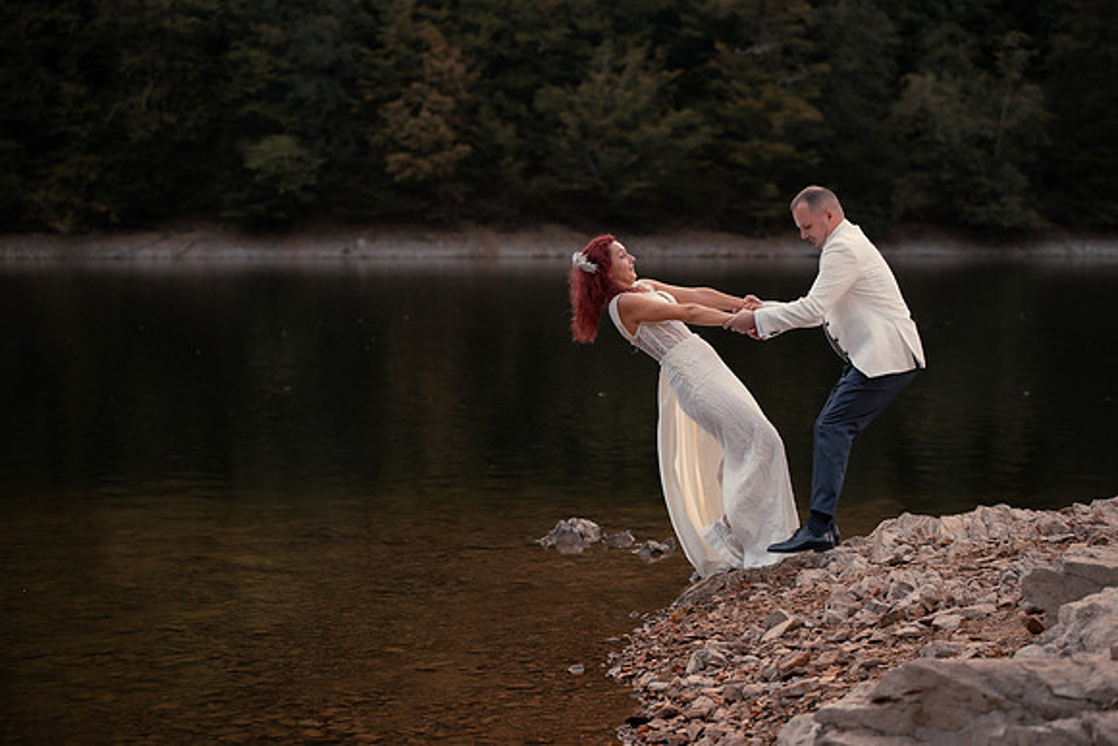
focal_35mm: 82
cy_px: 373
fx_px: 2544
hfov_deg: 24.8
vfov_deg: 16.7
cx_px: 559
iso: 640
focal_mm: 80
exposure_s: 1/1000
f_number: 3.2
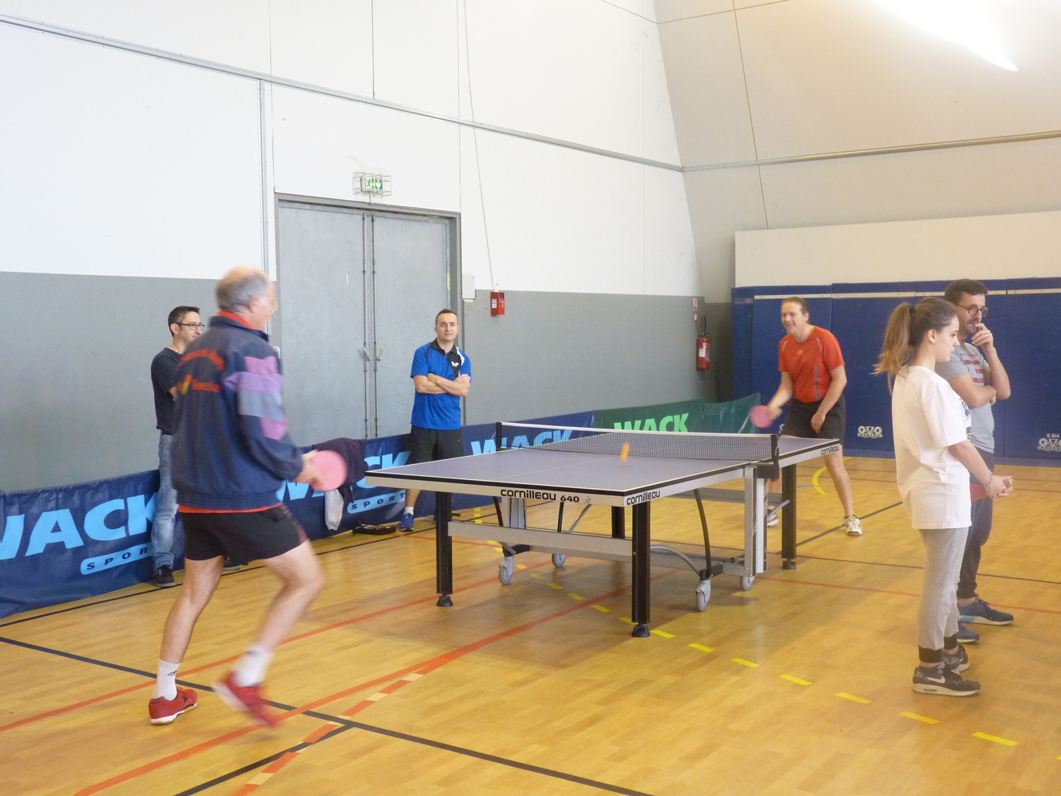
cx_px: 530
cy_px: 398
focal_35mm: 39
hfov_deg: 47.9
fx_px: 1195
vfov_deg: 36.8
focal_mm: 6.9
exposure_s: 1/40
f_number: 3
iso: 400
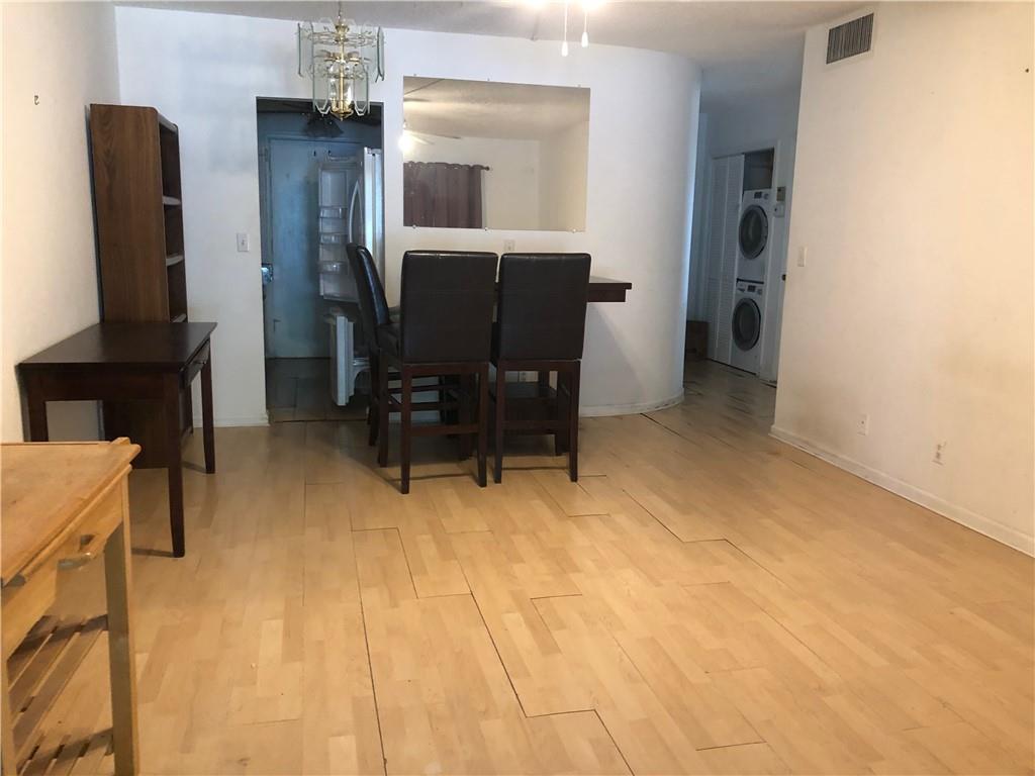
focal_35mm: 28
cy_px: 388
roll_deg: -2.2
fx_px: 837
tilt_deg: -10.0
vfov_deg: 49.7
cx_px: 518
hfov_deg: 63.4
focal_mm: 3.99
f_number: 1.8
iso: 80
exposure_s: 1/15
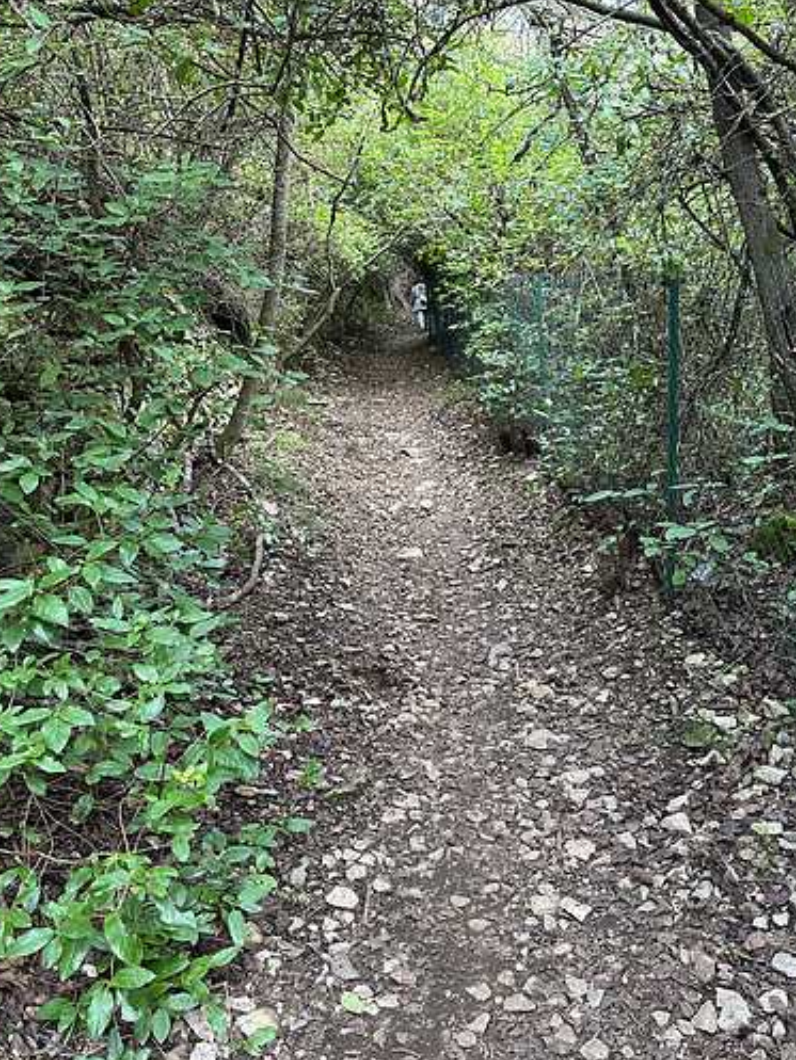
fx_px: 858
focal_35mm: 28
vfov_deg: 63.2
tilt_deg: -14.0
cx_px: 432
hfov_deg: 49.7
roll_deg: +5.0
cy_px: 599
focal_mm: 6.86
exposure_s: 1/121
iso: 125
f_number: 1.78
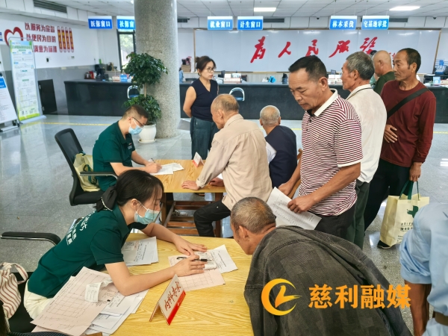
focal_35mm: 27
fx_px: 349
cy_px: 168
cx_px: 224
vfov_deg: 51.4
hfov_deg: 65.3
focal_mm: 5.75
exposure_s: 1/100
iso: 400
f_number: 2
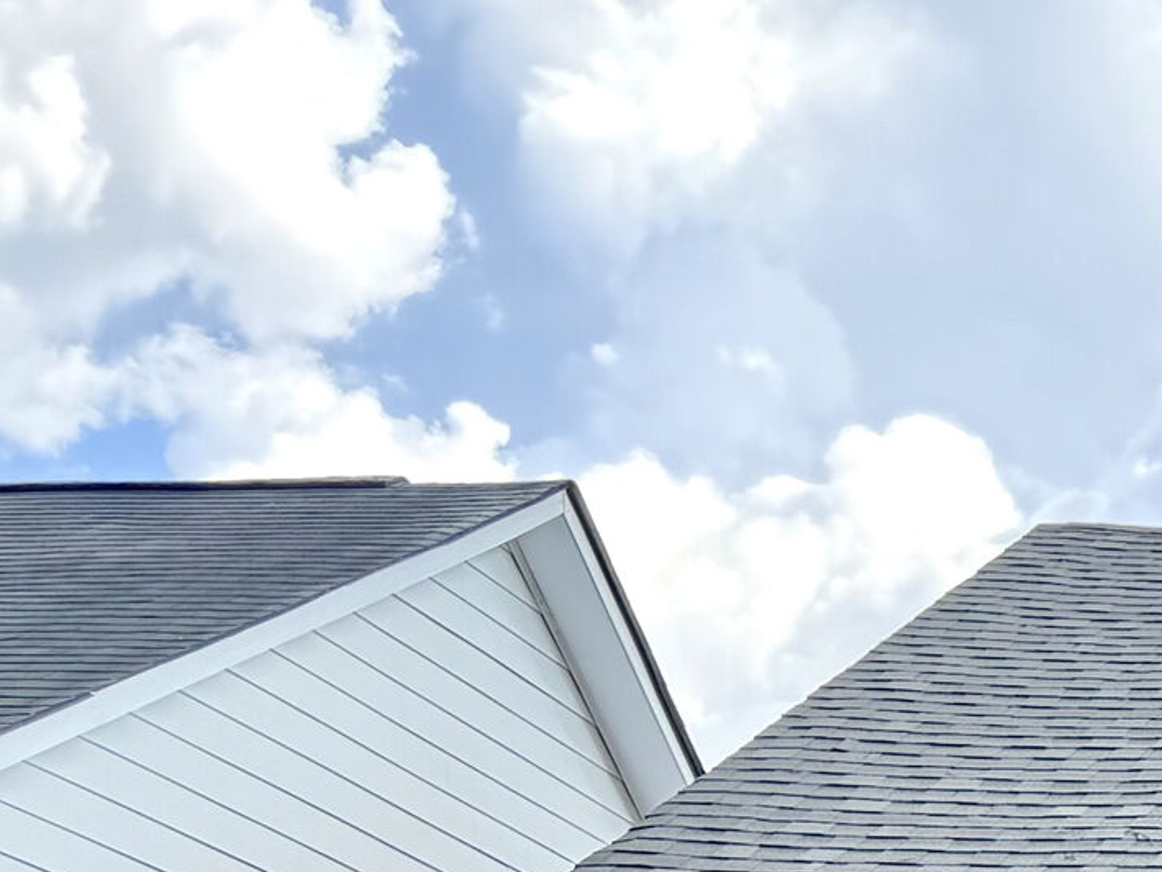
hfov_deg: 16.0
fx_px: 3492
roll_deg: +0.0
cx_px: 2109
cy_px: 1274
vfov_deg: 13.5
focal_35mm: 104
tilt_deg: +8.4
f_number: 1.78
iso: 100
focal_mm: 6.76
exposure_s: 1/567
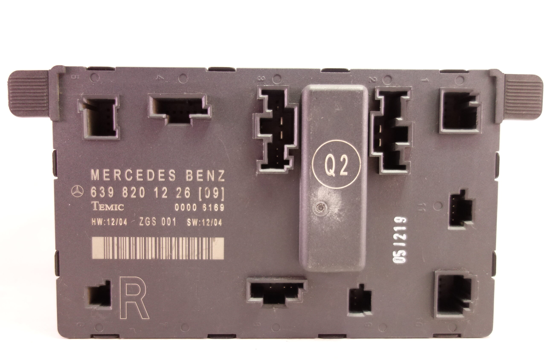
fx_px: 425
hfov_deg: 65.5
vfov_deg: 46.4
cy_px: 182
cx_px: 273
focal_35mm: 28
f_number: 1.8
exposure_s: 1/30
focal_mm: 10.4
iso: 640
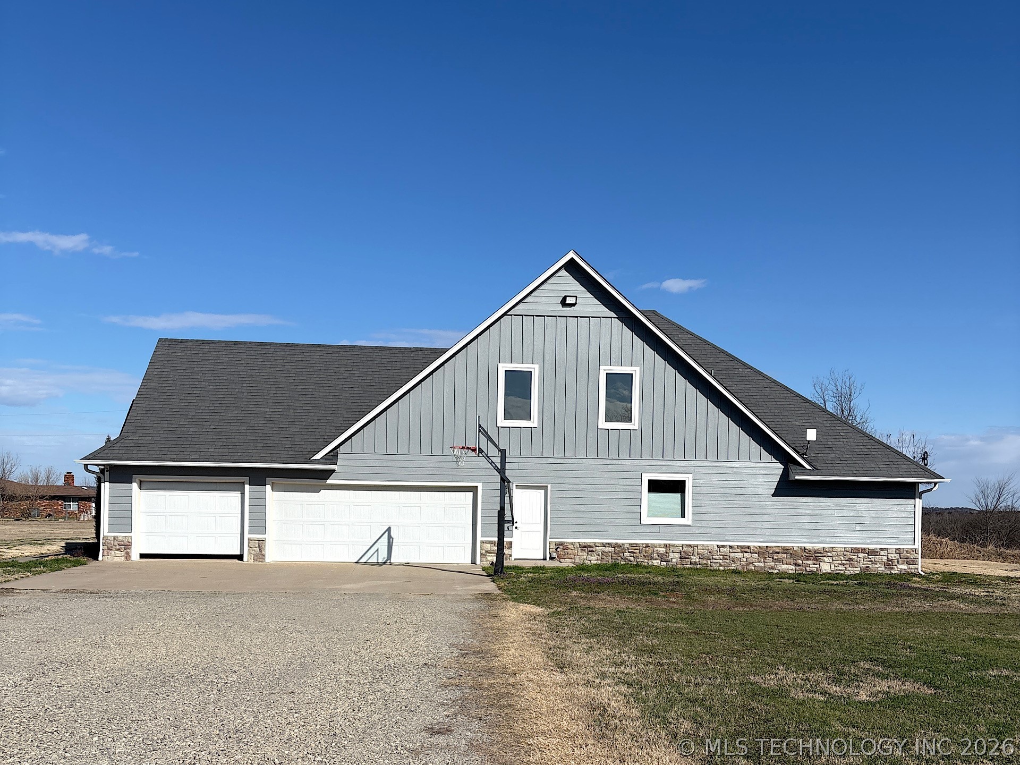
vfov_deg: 53.1
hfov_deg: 67.3
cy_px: 382
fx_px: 766
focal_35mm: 26
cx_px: 510
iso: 50
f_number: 1.6
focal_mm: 5.96
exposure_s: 1/6993
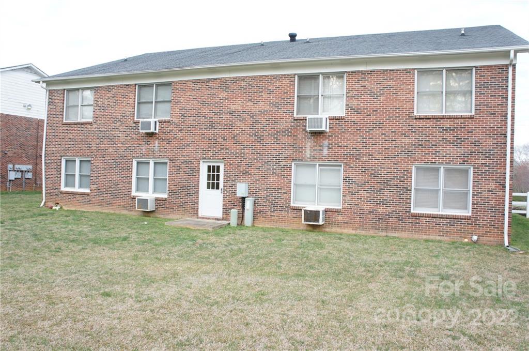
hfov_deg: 64.6
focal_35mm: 28
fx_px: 418
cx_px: 264
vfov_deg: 45.5
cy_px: 176
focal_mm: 19
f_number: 5.6
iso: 200
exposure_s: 1/60
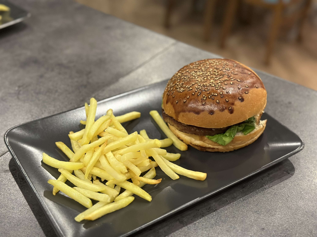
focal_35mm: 48
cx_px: 158
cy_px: 118
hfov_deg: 39.7
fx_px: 440
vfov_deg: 30.3
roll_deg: -3.3
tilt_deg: -38.6
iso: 640
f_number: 1.78
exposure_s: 1/40
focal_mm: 6.86
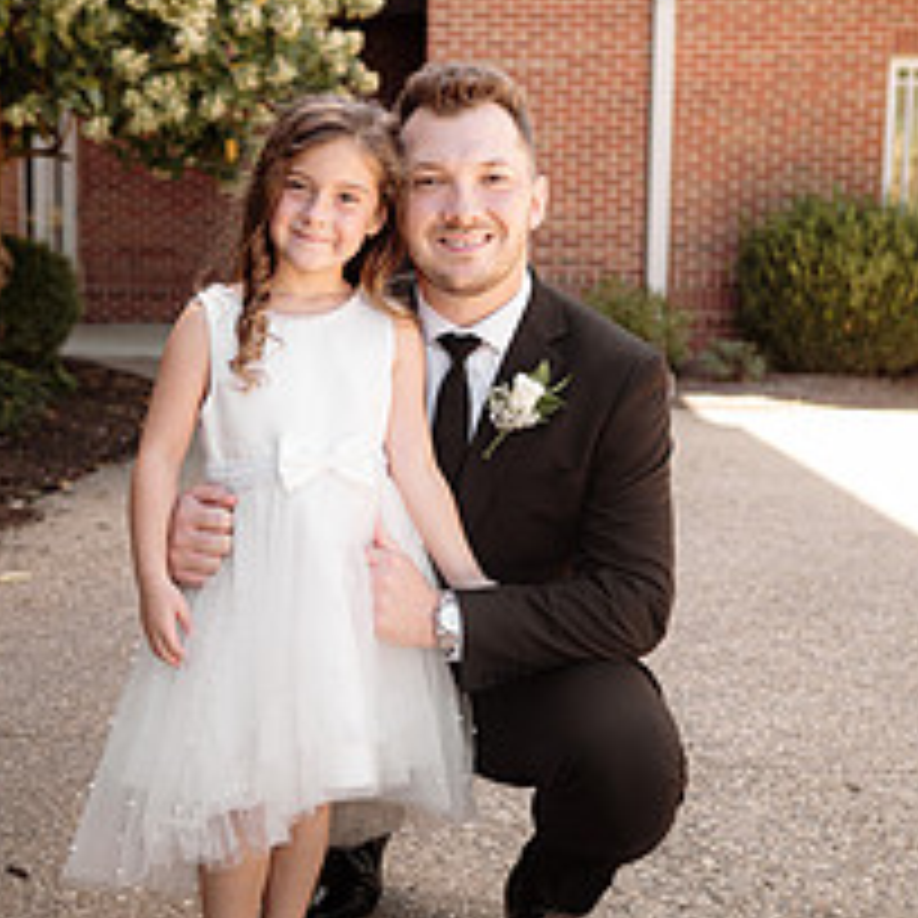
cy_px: 400
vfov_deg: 37.5
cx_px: 392
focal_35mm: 45
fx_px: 1350
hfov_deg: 37.5
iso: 160
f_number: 2.2
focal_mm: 24
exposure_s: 1/500
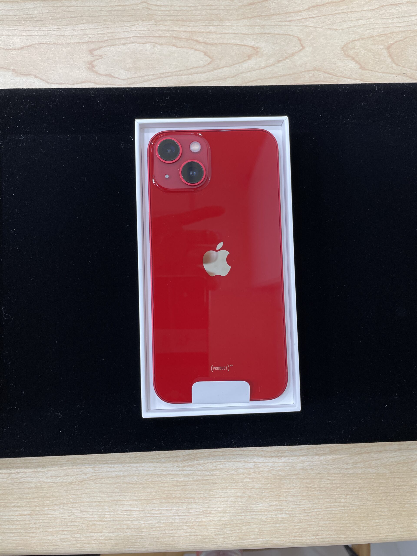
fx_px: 418
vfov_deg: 67.3
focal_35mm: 26
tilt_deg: -86.5
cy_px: 278
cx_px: 208
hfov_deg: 53.1
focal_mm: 4.2
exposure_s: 1/117
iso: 125
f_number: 1.6
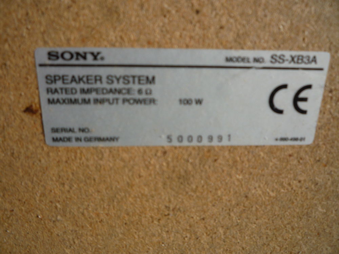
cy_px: 127
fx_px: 294
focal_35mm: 30
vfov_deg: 46.8
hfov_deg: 60.0
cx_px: 170
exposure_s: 1/400
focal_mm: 5.2
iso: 100
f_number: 4
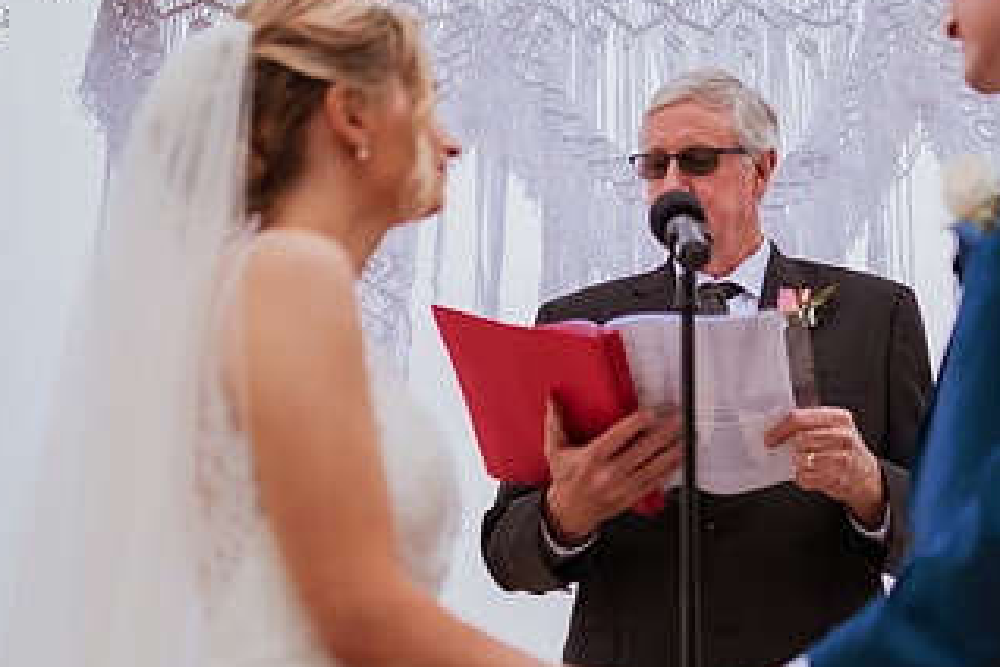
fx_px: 1805
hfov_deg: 30.7
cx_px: 680
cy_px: 283
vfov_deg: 20.9
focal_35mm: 65
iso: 500
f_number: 1.4
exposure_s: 1/4000
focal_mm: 35
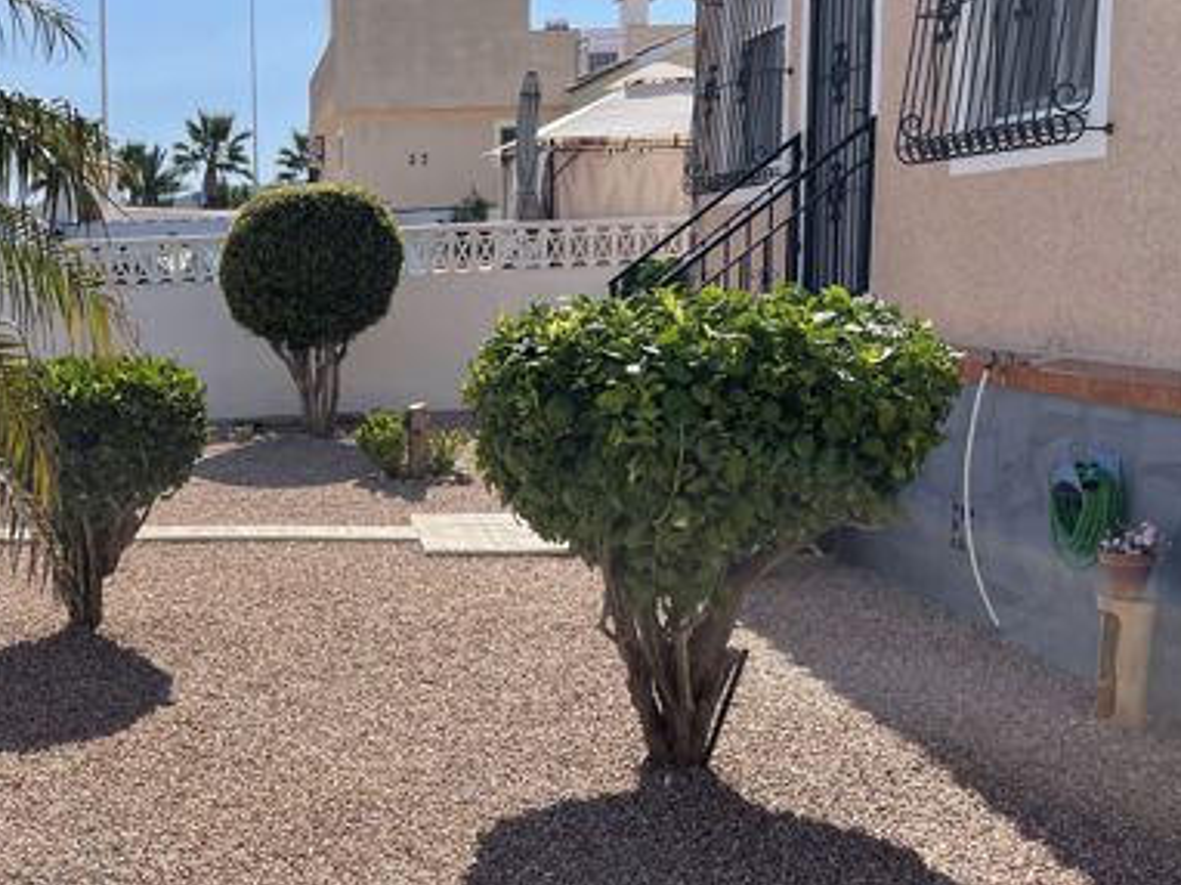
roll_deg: +1.8
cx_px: 209
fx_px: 1637
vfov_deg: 30.2
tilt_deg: -6.8
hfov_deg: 38.0
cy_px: 467
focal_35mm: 48
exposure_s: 1/4464
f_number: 1.6
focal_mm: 4.2
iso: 32
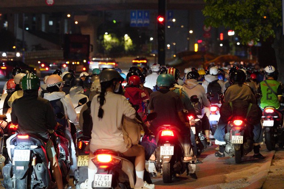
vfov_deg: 7.2
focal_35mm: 190
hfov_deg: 10.8
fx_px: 1498
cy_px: 94
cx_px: 142
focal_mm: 127
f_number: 4
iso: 12800
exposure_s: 1/200
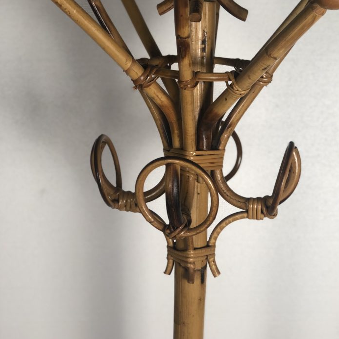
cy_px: 101
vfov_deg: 25.2
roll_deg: -0.3
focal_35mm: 68
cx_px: 187
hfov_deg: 25.3
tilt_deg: -6.6
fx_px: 753
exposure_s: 1/50
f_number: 2.4
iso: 64
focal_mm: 6
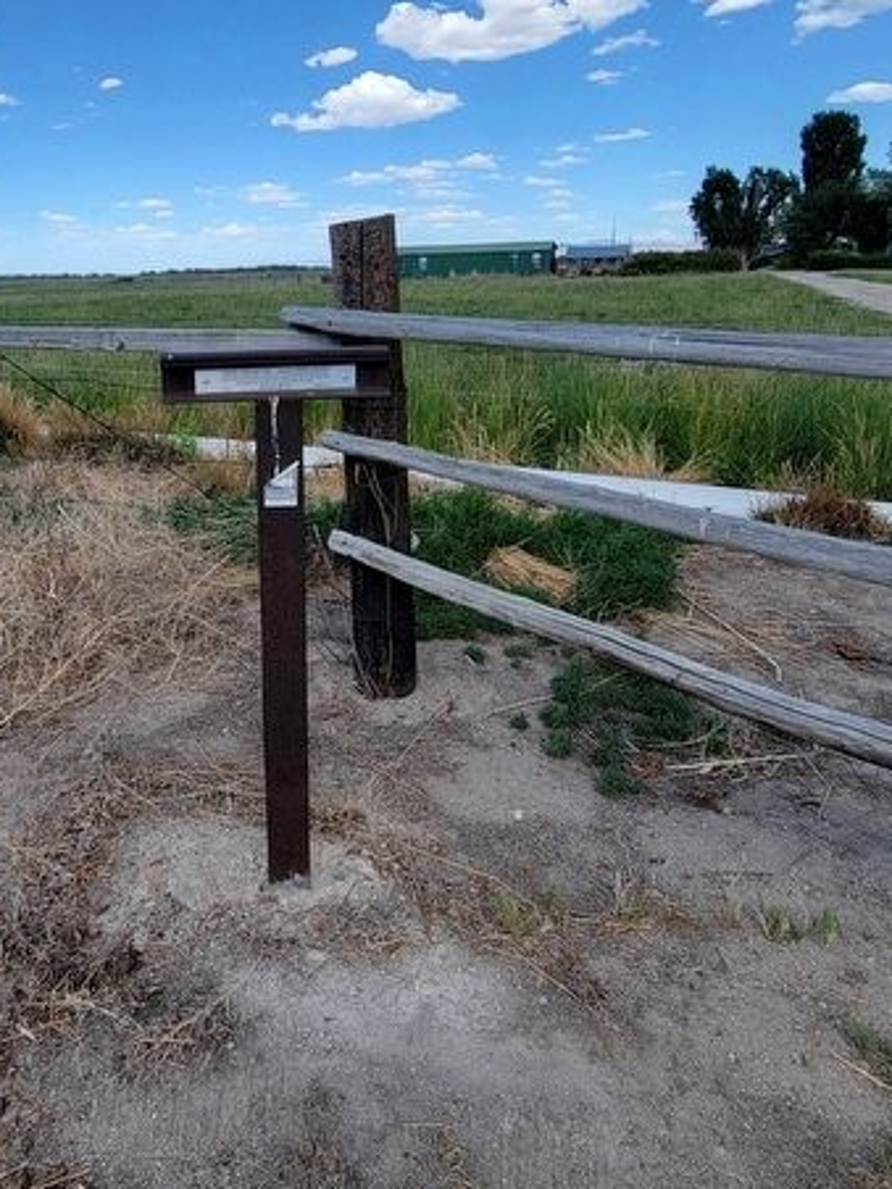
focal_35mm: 23
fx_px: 790
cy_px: 484
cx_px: 247
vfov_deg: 73.2
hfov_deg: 56.6
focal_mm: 2.2
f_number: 2.2
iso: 50
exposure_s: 1/1238
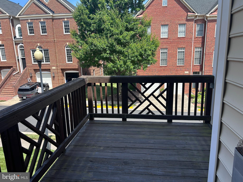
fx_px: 183
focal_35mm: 26
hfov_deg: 67.3
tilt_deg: -13.0
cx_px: 122
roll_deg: +1.2
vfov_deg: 53.1
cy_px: 91
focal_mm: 5.7
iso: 50
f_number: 1.5
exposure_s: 1/1377
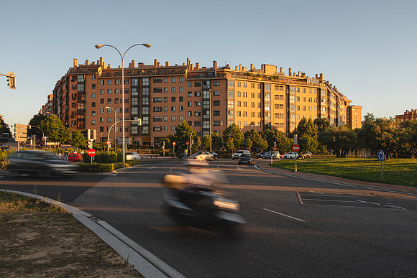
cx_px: 208
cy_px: 139
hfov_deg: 55.8
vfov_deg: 38.9
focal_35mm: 34
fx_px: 394
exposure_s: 1/13
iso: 80
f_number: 16
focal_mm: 34
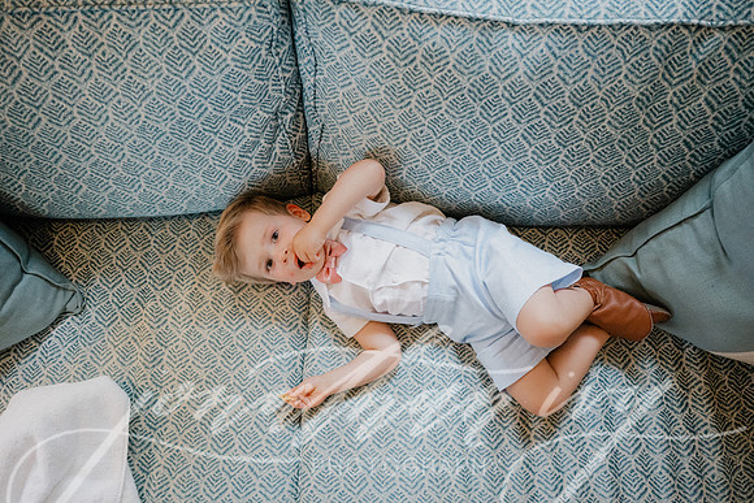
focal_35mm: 25
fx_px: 524
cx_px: 377
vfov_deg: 51.3
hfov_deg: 71.5
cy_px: 252
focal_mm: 25
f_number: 2.8
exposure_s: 1/200
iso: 2500
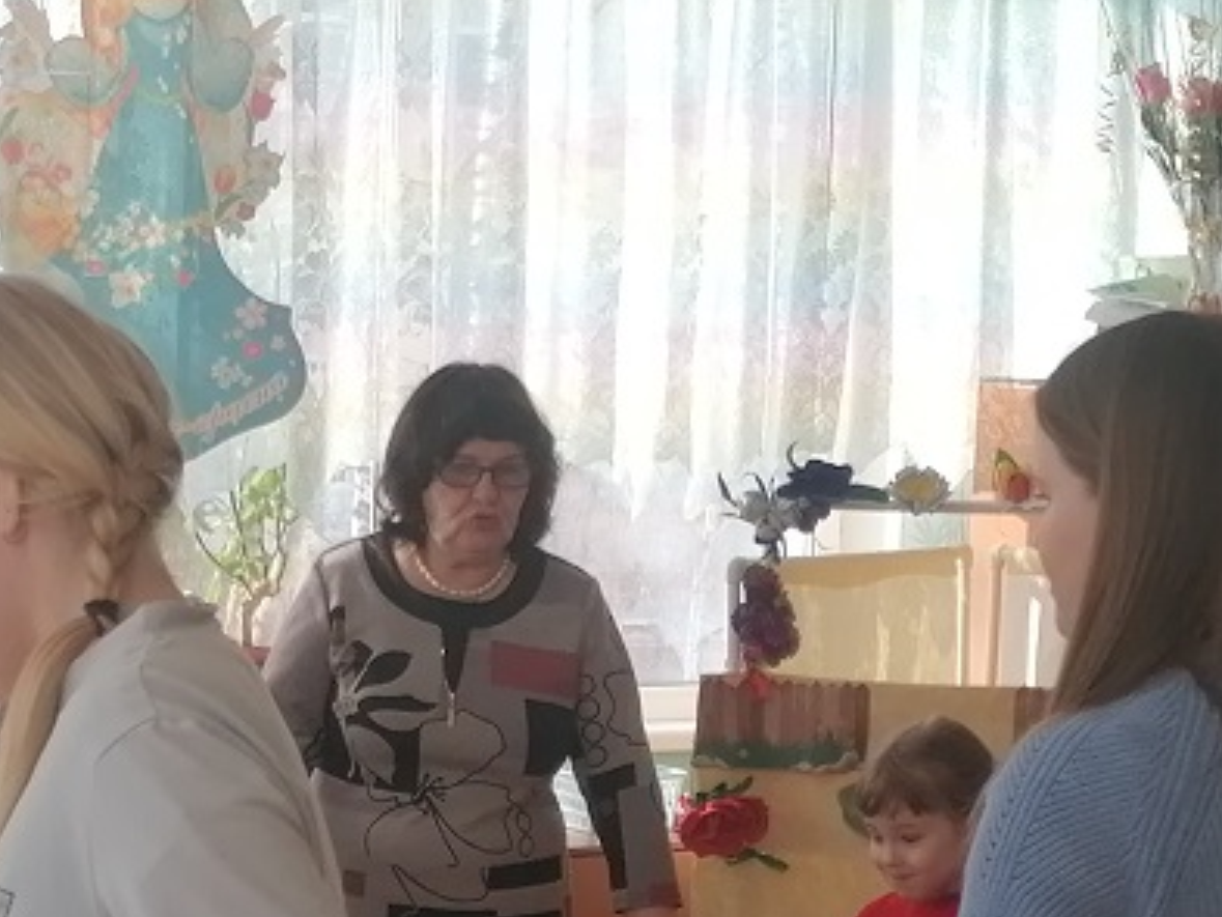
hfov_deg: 16.9
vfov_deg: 12.6
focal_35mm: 116
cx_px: 463
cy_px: 1001
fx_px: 4096
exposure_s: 1/212
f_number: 1.8
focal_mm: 4.75
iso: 50
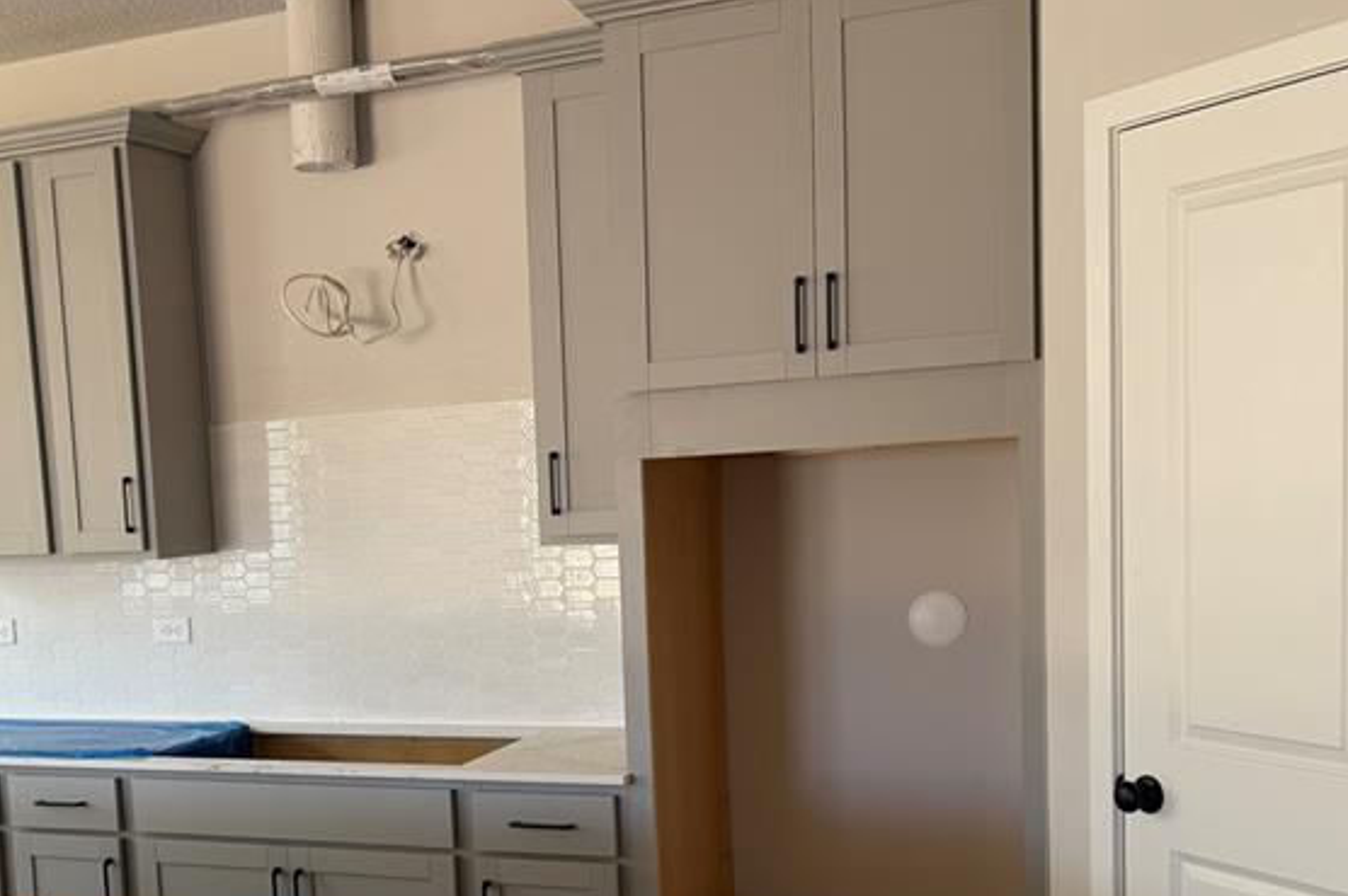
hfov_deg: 41.8
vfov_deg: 28.7
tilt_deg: -3.2
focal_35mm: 46
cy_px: 693
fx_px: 1721
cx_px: 385
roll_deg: +4.5
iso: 100
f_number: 1.78
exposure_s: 1/121
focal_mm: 6.76
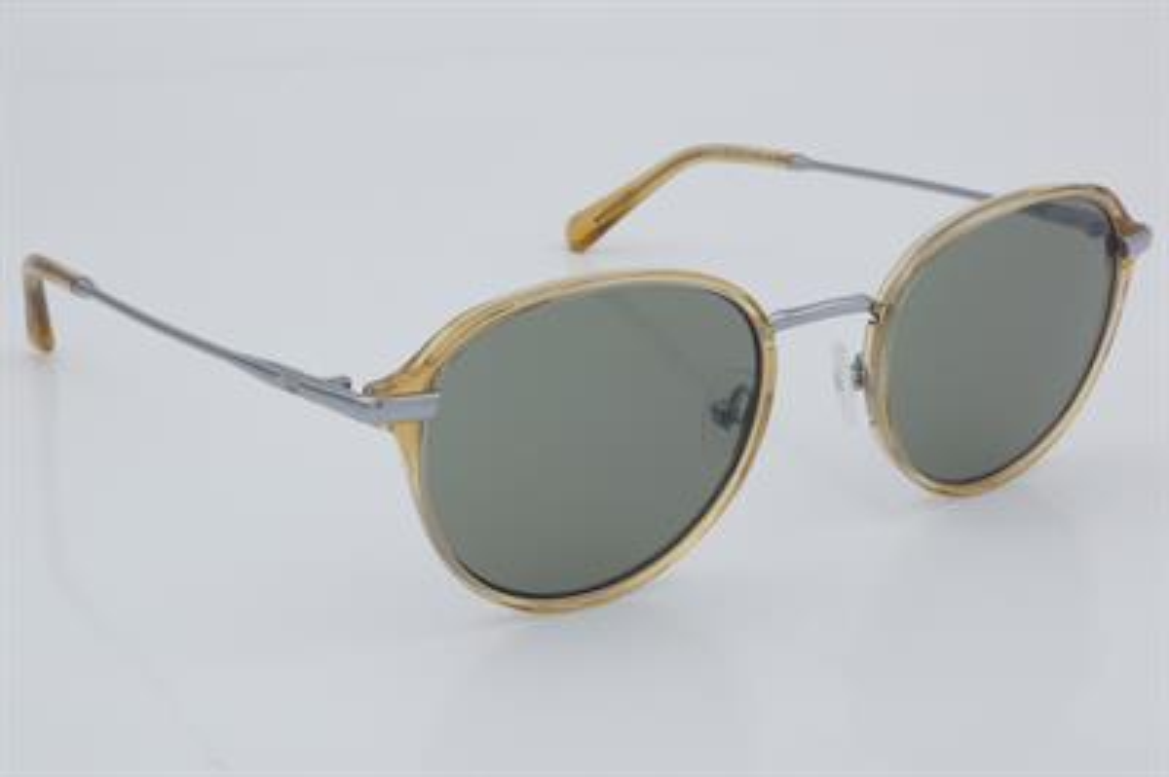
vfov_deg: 18.2
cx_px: 584
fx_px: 2433
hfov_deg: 27.0
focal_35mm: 75
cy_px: 388
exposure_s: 1/4
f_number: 32
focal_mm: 50
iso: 100
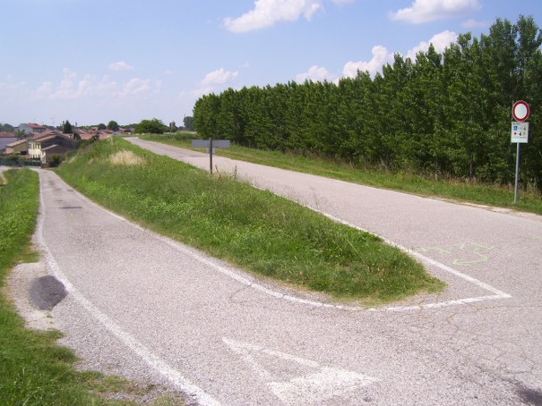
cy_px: 210
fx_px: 595
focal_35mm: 38
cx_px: 263
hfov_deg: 49.0
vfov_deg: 37.7
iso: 80
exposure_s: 1/800
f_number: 4.8
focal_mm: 6
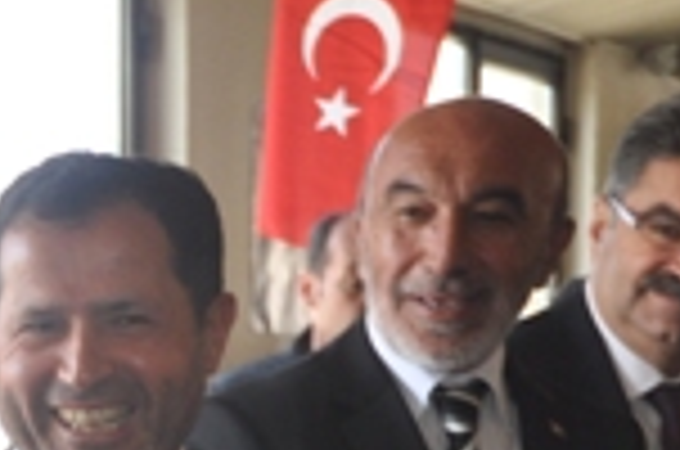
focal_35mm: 153
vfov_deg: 8.7
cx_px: -689
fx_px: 2884
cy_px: 727
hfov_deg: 12.0
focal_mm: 24
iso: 400
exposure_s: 1/125
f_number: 3.8
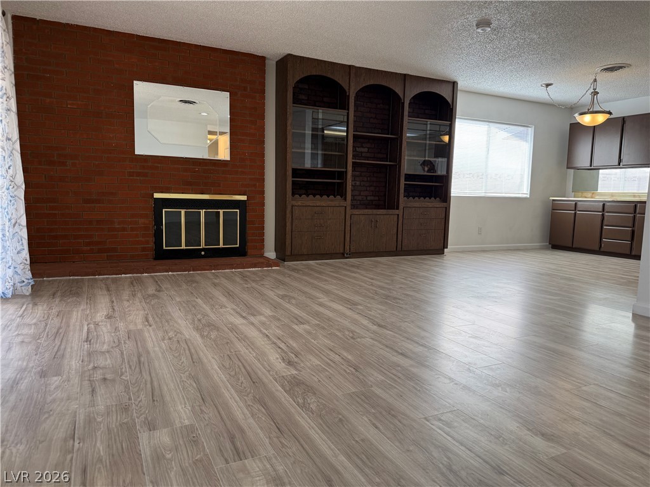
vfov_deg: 56.8
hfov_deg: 71.6
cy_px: 244
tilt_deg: -6.4
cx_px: 325
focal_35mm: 24
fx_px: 451
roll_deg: -1.0
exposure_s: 1/120
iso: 80
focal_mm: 6.76
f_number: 1.78
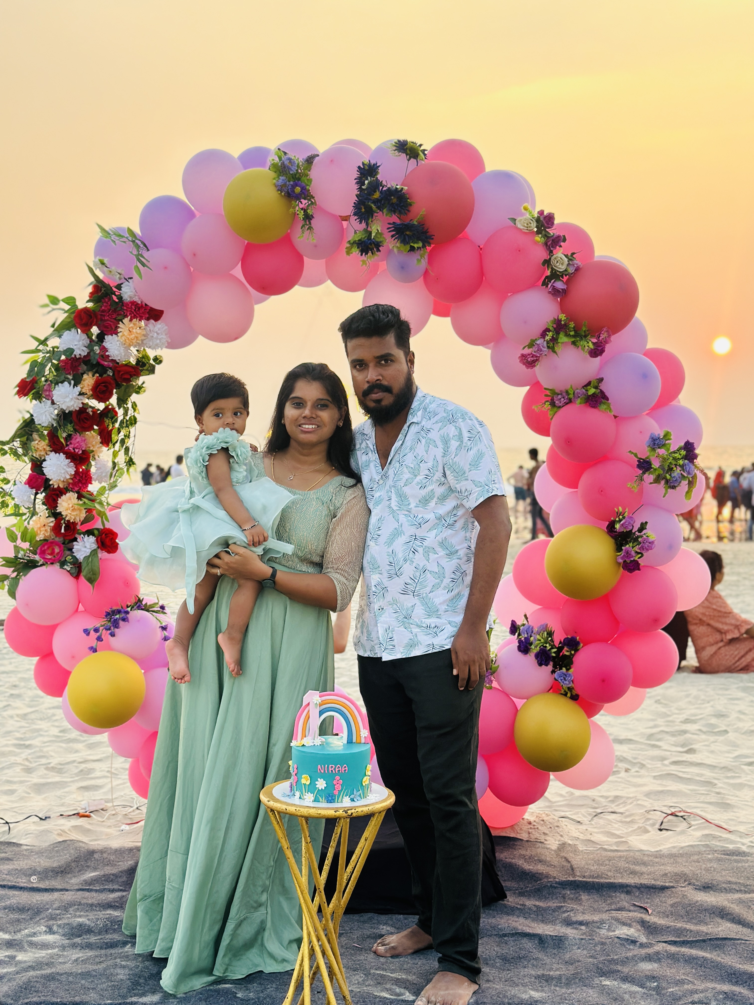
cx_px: 377
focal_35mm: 48
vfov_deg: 39.7
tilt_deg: -1.0
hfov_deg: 30.3
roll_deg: -0.3
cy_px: 502
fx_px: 1394
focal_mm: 6.86
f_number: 1.78
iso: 80
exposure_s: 1/571
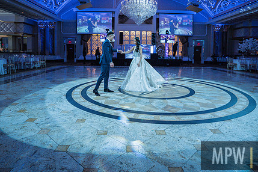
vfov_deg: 54.4
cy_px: 63
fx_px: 165
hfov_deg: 76.1
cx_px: 134
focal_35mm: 23
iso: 640
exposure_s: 1/250
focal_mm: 17
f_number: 2.8
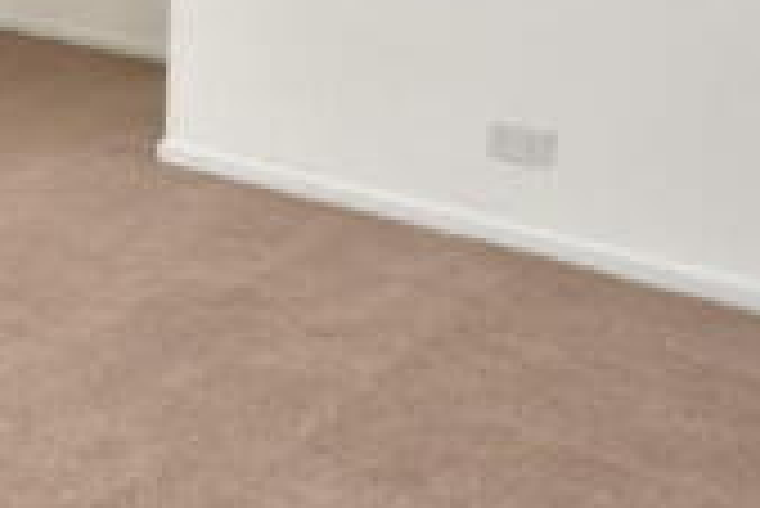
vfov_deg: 22.7
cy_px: 20
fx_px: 1225
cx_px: 16
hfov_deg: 32.0
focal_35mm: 58
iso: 800
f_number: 5
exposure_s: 1/100
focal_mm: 10
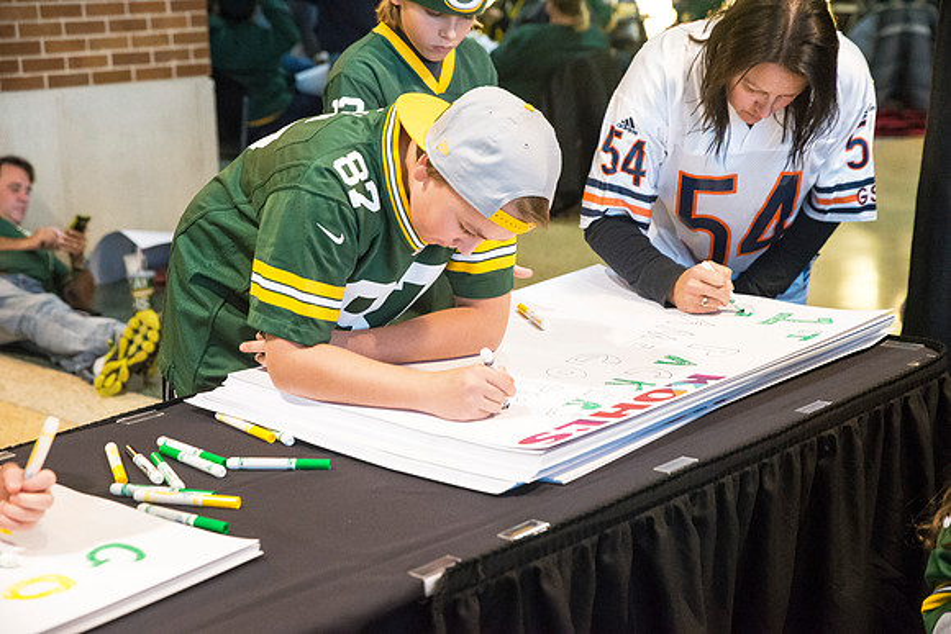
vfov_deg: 20.9
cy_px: 317
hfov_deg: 31.0
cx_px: 476
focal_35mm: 65
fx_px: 1717
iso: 5000
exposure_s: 1/125
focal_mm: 65
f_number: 4.5
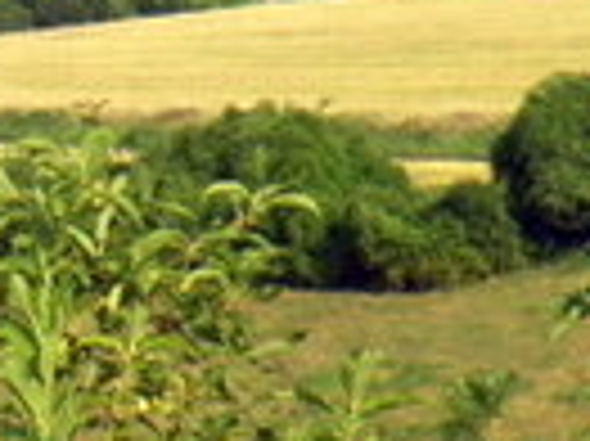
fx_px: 3644
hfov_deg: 8.3
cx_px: -932
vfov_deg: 6.9
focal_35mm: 214
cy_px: -86
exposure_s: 1/200
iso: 64
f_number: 6.3
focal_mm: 6.2
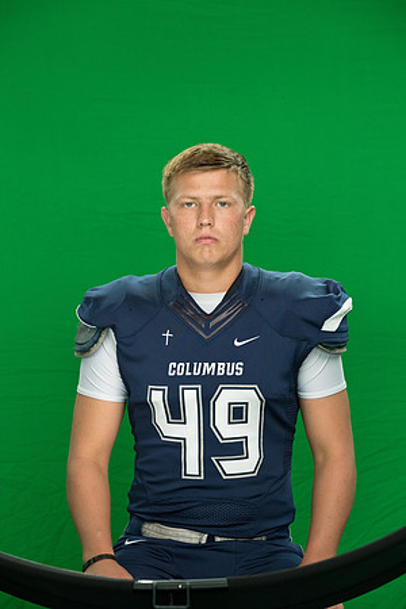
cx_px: 203
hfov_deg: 9.1
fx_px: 2537
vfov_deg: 13.7
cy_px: 304
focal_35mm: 150
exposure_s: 1/100
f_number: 8
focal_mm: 150
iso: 5000
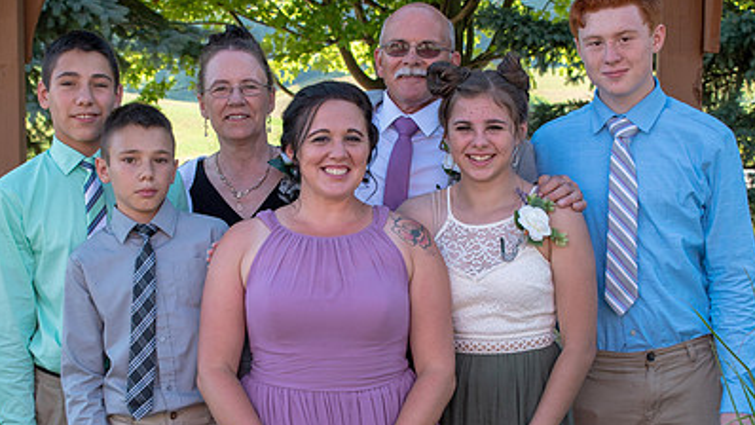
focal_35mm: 87
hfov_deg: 24.5
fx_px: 1742
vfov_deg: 13.9
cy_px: 268
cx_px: 360
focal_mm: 38
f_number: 7.1
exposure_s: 1/200
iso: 400
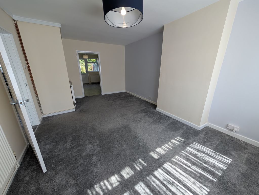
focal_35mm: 12
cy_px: 98
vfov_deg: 94.6
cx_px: 130
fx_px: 90
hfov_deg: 110.5
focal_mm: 2.02
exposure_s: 1/190
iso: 43
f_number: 1.7
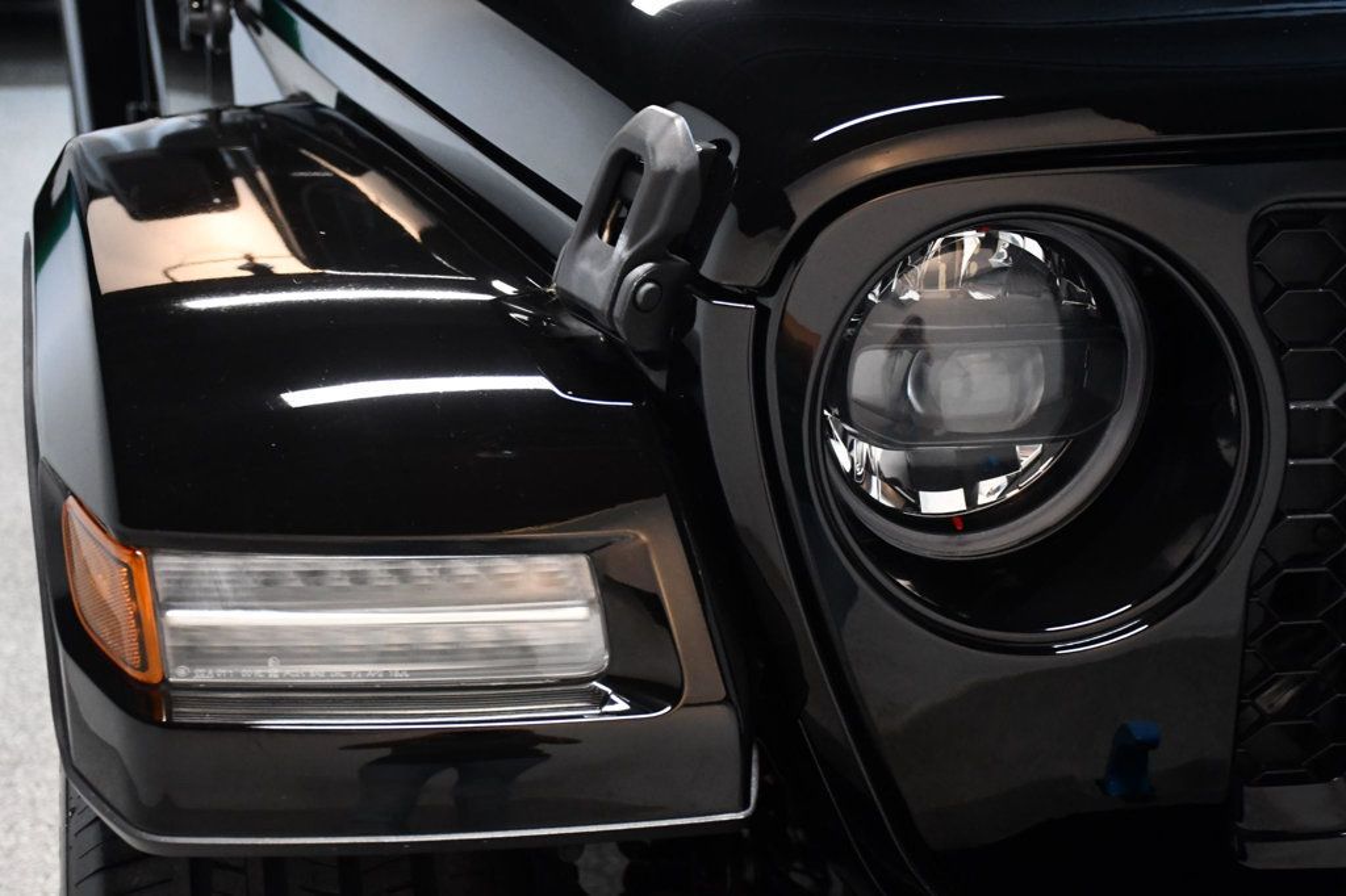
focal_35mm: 52
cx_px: 673
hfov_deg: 38.2
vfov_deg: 26.0
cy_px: 448
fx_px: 1943
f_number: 4.2
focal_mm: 35
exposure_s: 1/80
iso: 3200
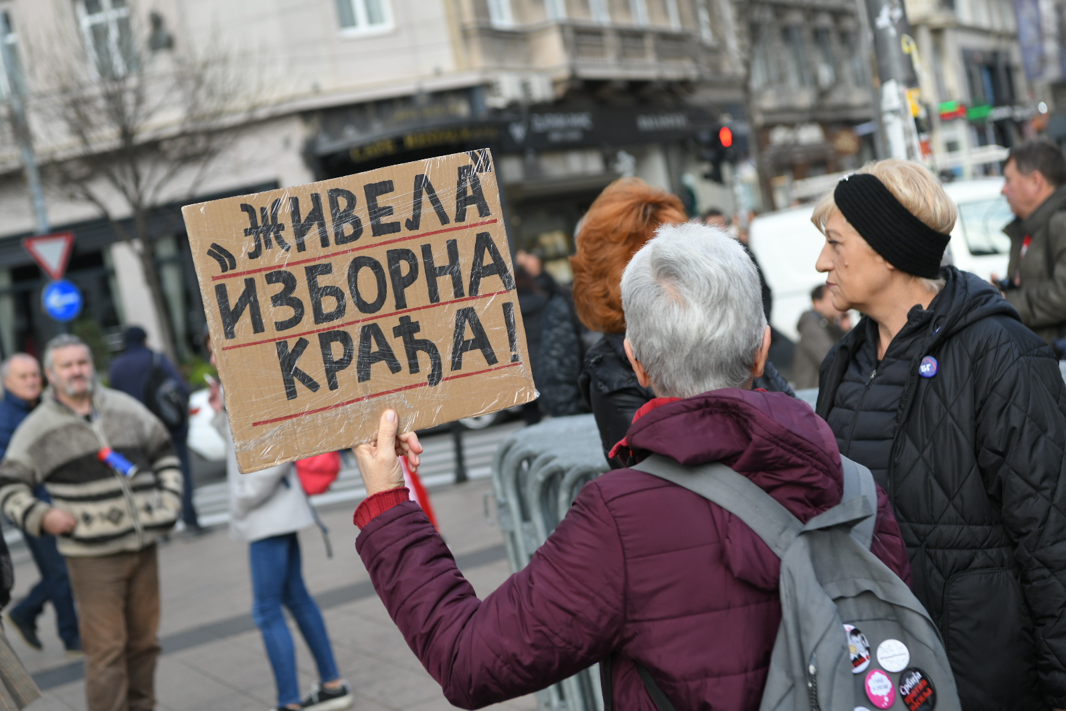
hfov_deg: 32.9
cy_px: 354
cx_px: 536
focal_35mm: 61
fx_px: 1806
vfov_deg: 22.3
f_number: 4
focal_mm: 60
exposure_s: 1/1000
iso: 500
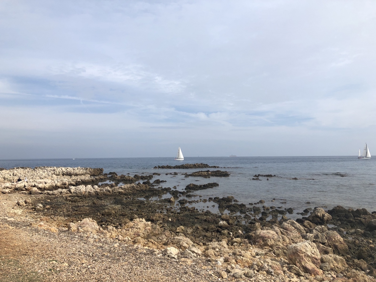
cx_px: 188
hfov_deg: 63.4
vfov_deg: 49.7
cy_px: 141
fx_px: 304
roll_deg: -0.4
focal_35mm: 28
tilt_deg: +2.5
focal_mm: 3.99
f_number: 1.8
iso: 20
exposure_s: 1/3205
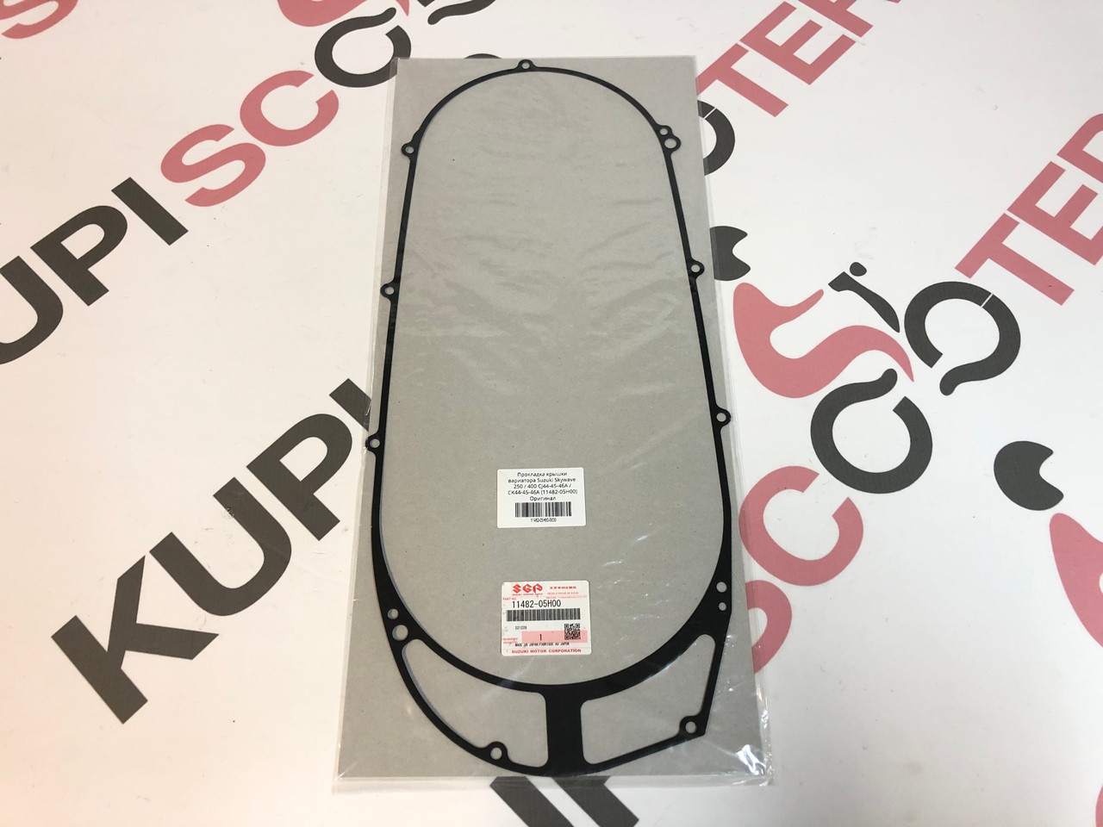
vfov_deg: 49.7
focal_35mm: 28
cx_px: 552
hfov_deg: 63.4
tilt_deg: -64.7
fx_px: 892
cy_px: 414
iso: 50
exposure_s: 1/17
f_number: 1.8
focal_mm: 3.99
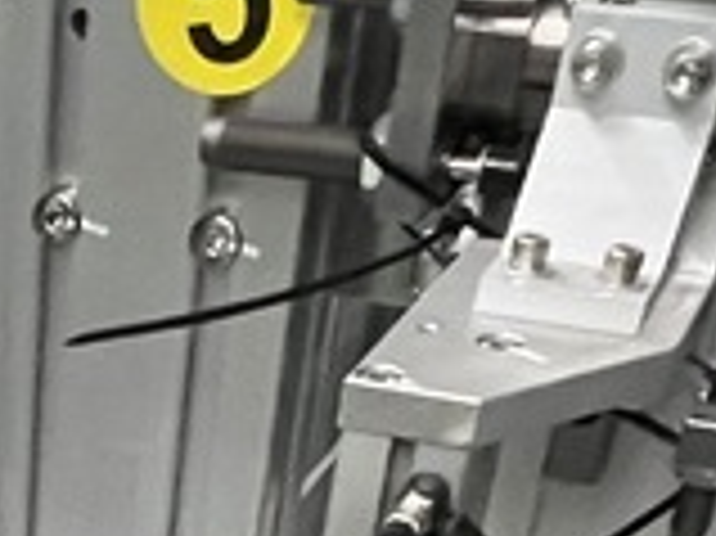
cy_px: 1135
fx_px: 1695
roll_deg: -0.4
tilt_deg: -42.3
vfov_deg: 14.3
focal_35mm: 82
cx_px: -131
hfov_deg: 22.1
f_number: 1.8
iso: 1000
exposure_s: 1/52
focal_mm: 1.57
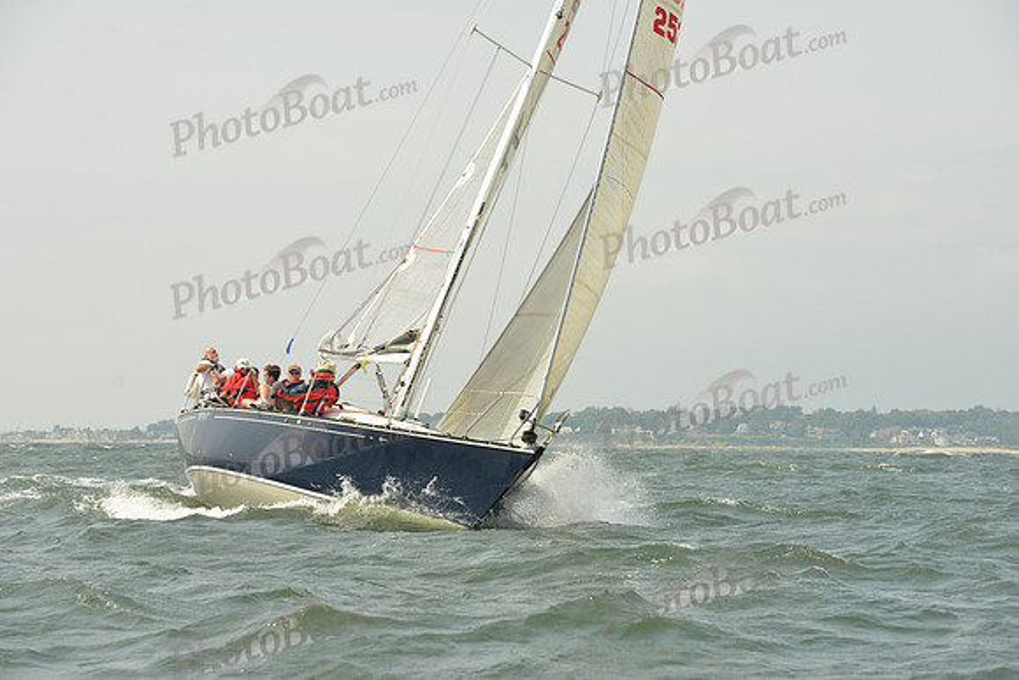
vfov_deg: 13.7
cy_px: 340
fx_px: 2831
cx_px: 510
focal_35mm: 100
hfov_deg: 20.4
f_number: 8
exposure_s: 1/1250
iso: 320
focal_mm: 100
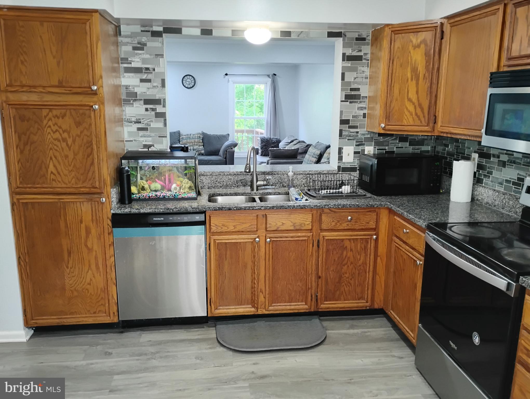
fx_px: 429
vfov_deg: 49.9
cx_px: 265
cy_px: 200
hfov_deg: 63.4
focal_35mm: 28
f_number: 1.8
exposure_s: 1/40
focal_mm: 4.26
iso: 884
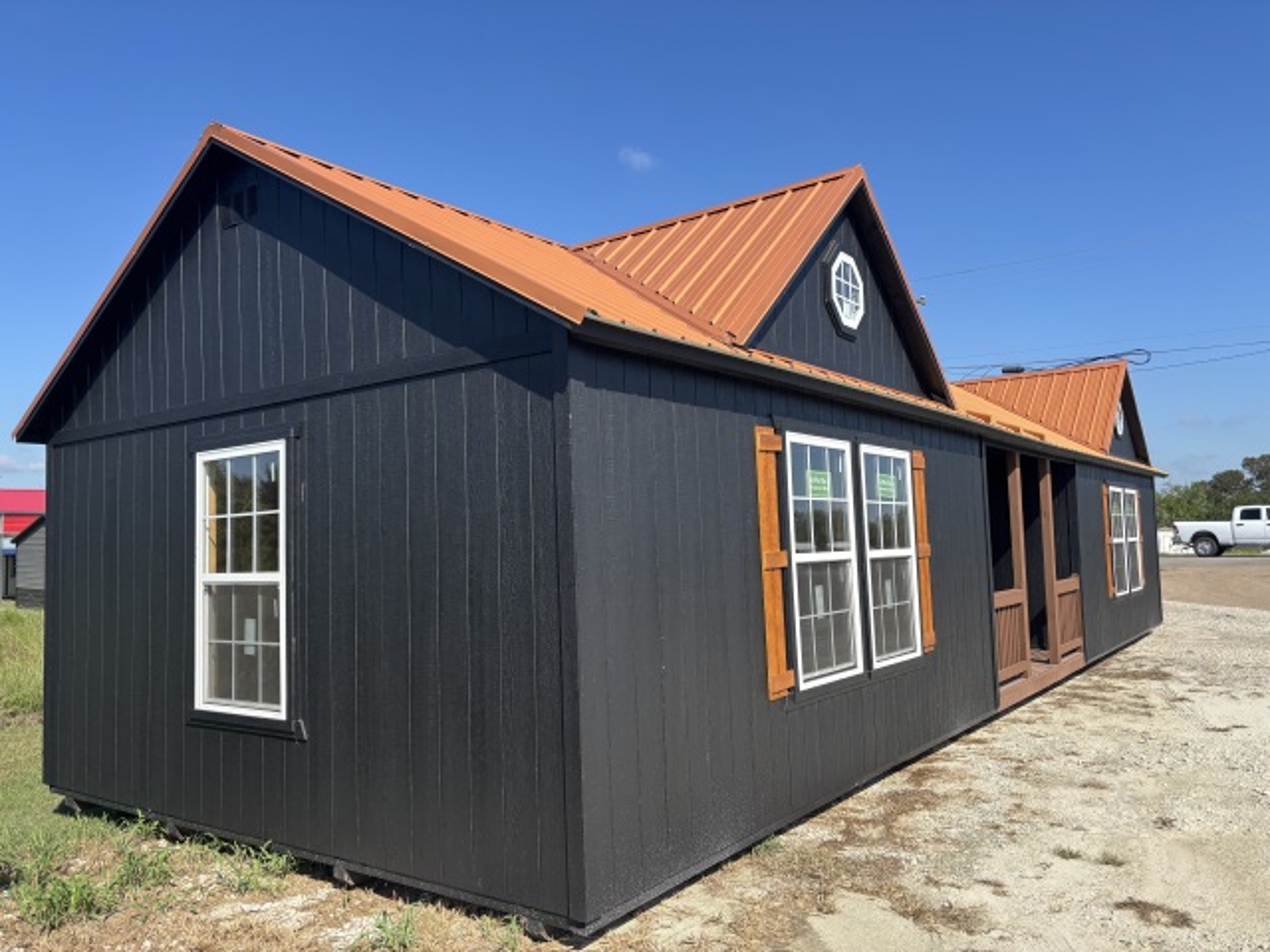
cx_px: 635
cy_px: 476
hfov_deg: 67.3
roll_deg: +1.4
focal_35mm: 26
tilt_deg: +2.6
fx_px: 954
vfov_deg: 53.1
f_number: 1.6
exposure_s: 1/2105
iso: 50
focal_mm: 5.96
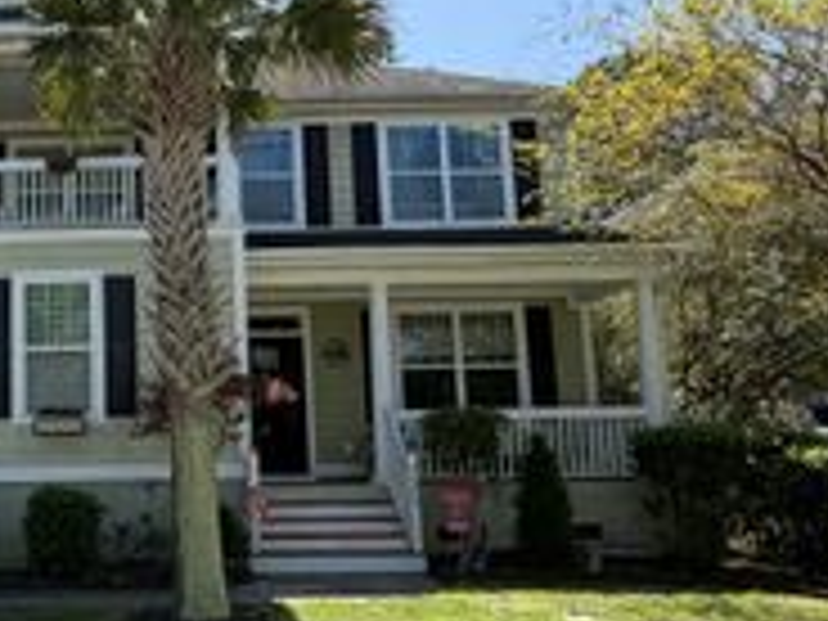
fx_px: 909
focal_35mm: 38
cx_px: 108
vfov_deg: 37.7
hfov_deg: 45.2
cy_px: 353
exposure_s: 1/770
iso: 32
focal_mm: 2.22
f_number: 2.2
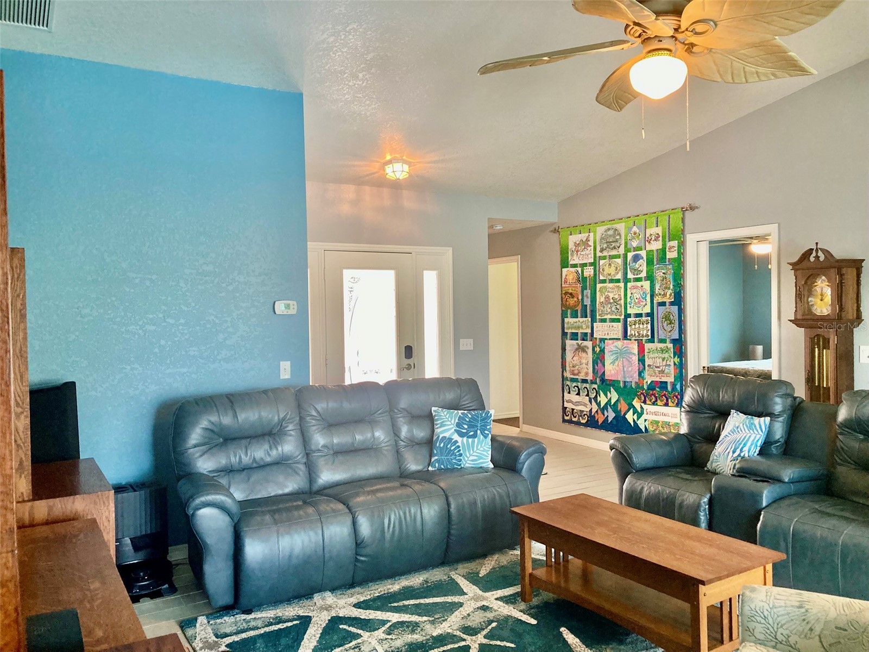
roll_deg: +1.3
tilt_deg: -1.1
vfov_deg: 49.7
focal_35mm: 28
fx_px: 703
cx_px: 434
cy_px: 326
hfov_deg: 63.4
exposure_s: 1/60
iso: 160
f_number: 1.8
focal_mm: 3.99
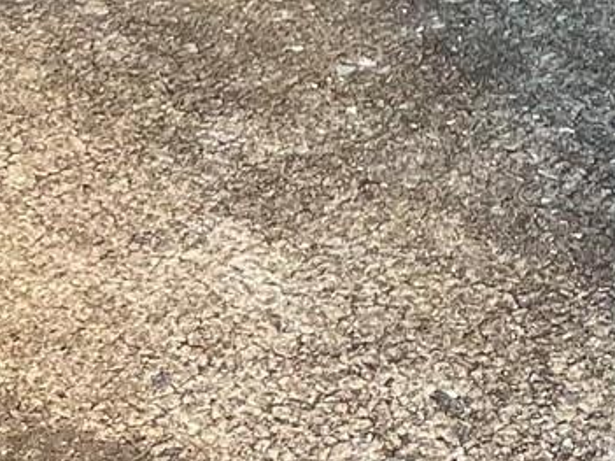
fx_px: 2593
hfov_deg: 13.4
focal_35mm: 146
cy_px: -675
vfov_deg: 9.1
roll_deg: +2.6
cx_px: 582
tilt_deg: -10.8
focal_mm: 5.1
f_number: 1.6
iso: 32
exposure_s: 1/415
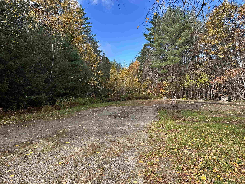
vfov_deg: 56.8
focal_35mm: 24
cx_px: 122
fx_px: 170
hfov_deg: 71.6
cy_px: 92
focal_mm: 6.86
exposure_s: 1/1019
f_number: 1.78
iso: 80
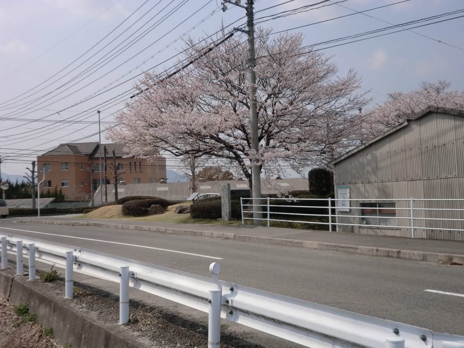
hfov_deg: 51.4
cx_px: 232
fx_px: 483
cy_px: 174
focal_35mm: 36
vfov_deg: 39.7
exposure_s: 1/200
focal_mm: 6.58
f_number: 8.7
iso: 50
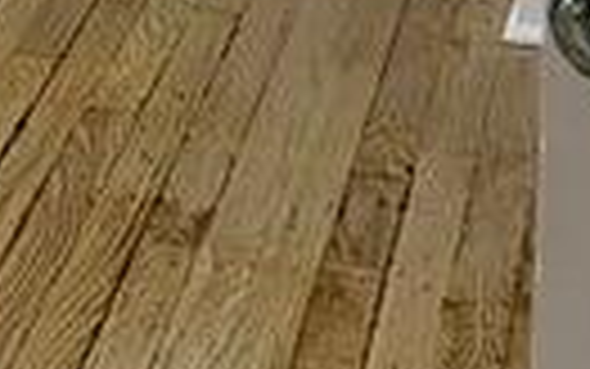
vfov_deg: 7.1
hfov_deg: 9.8
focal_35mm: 180
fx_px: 2896
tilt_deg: -11.3
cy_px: -351
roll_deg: +3.7
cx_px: -957
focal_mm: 5.7
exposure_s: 1/60
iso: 80
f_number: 1.5
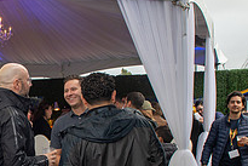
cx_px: -13
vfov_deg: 19.8
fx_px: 469
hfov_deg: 27.5
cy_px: 139
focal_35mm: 68
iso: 500
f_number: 7.1
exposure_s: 1/200
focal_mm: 24
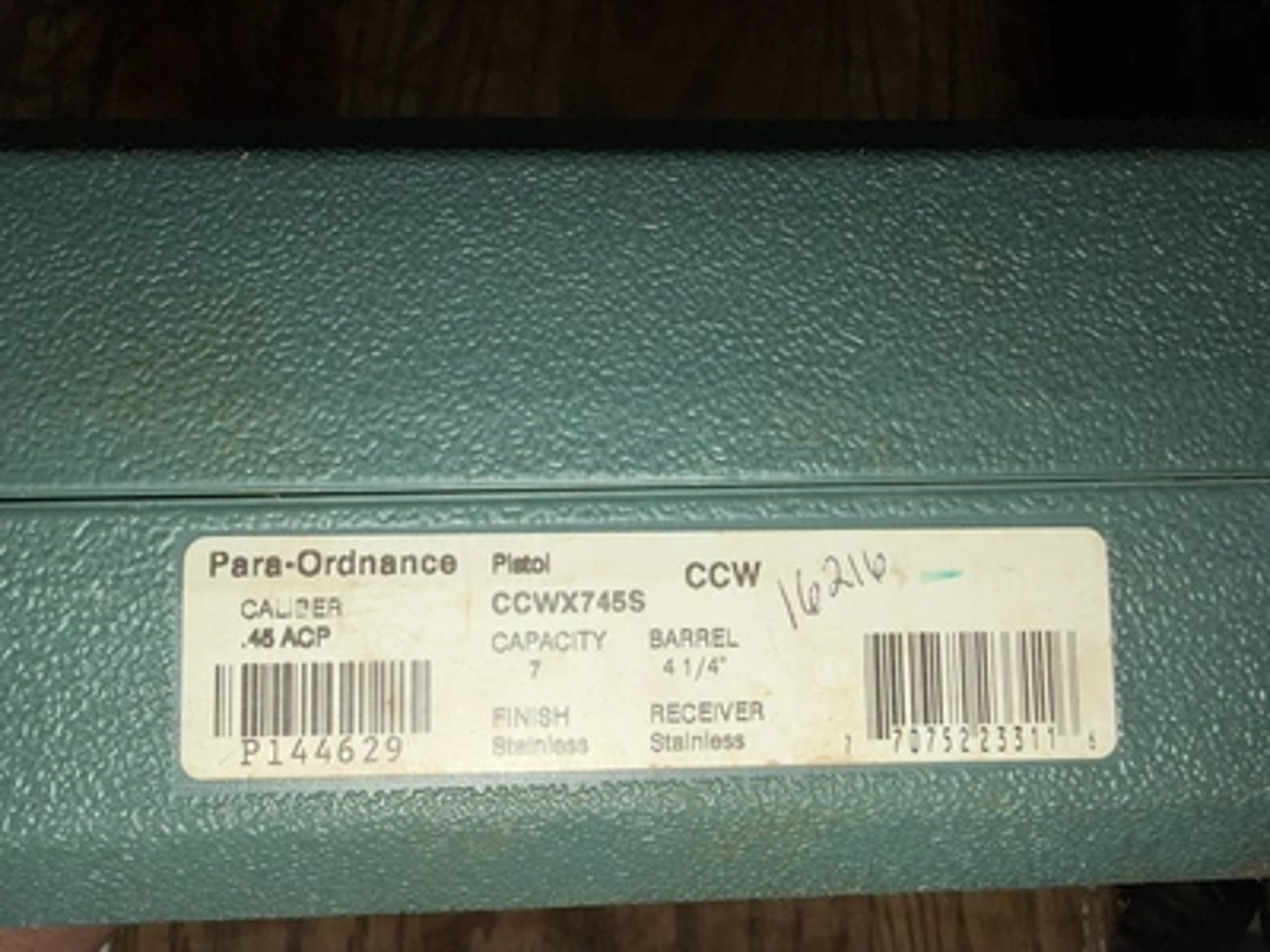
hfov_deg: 71.6
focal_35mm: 24
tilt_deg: -79.4
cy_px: 476
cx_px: 635
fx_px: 881
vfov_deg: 56.8
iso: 16
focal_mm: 2.22
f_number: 2.2
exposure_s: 1/120
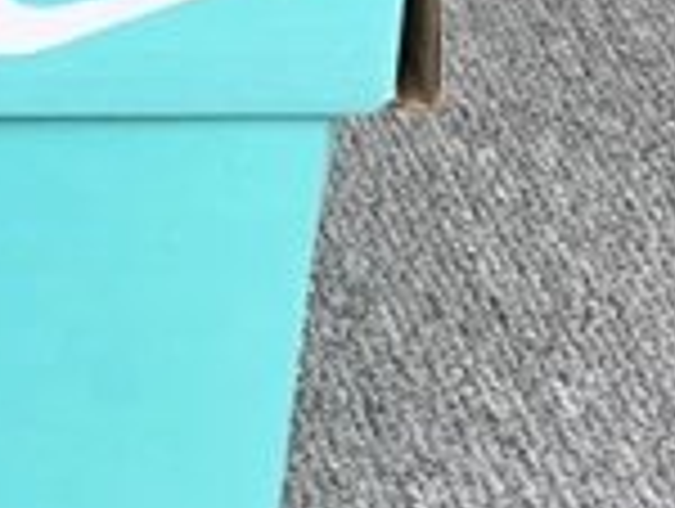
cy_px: -283
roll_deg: -0.1
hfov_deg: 13.6
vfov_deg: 10.8
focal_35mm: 132
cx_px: -468
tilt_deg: -20.9
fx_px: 2578
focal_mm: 3.3
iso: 25
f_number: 2.4
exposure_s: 1/250
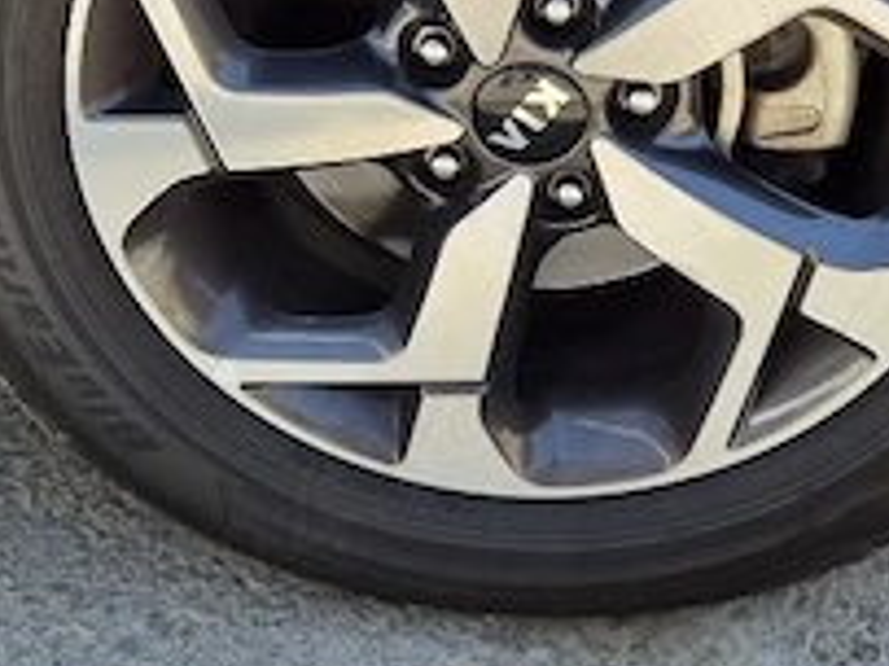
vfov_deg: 20.6
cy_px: -70
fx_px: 1745
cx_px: 394
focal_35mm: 68
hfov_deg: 28.6
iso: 25
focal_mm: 5.4
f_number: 1.8
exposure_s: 1/345
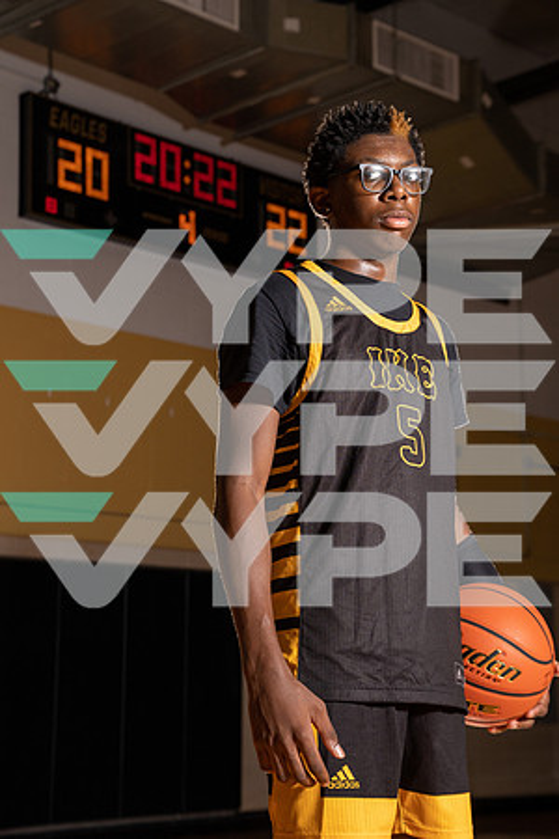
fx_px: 1630
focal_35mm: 70
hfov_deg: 19.5
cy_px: 420
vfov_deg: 28.8
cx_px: 280
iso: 320
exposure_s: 1/250
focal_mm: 70
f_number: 5.6
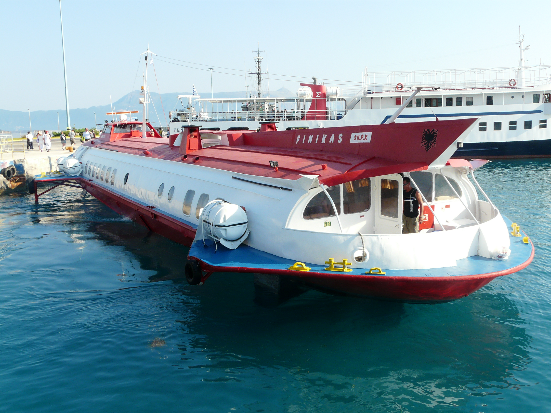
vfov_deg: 40.7
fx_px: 557
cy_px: 206
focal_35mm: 35
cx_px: 276
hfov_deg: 52.6
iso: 100
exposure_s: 1/250
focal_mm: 5.7
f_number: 5.6
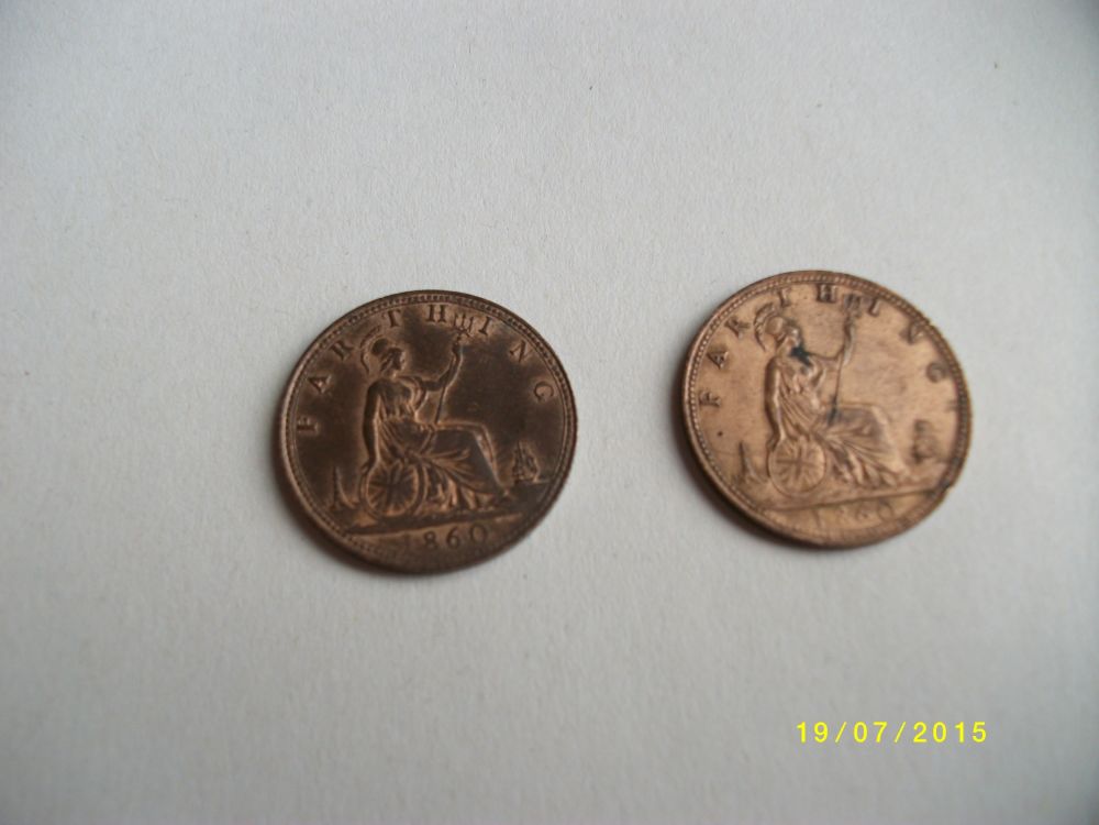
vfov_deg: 45.4
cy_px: 412
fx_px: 984
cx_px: 550
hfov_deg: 58.4
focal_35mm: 31
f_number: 2.9
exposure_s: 1/55.3
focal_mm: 5.7
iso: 80
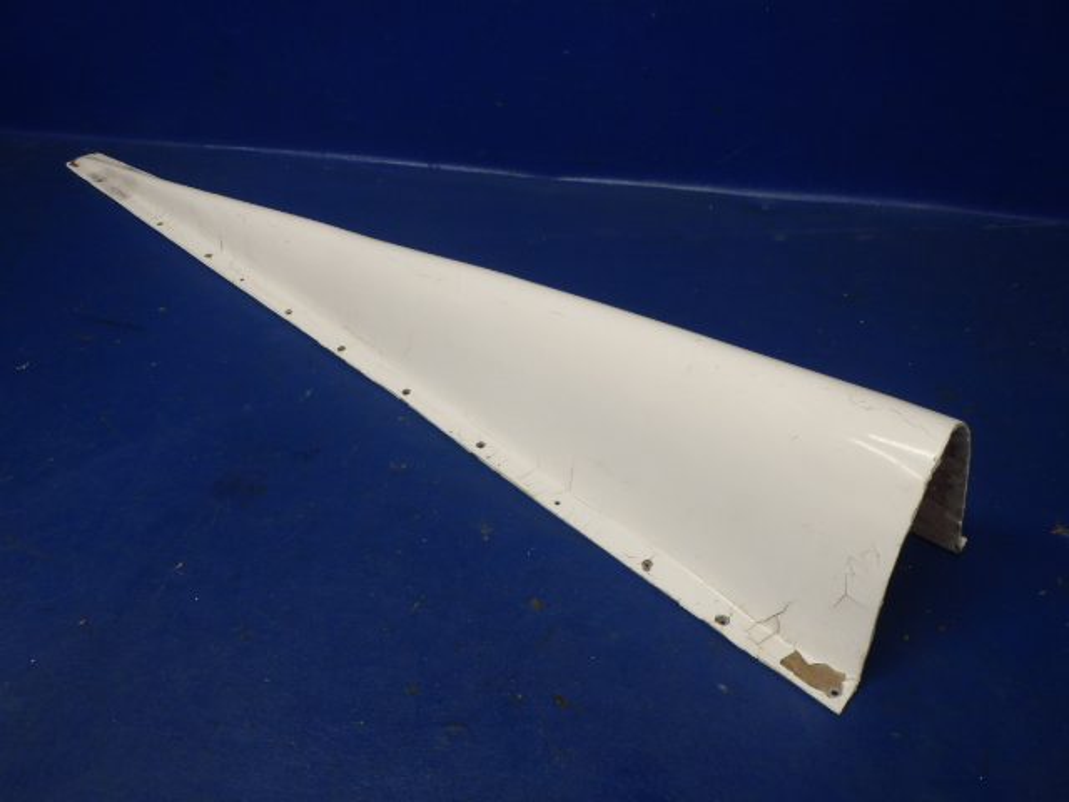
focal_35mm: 28
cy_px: 401
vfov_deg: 49.7
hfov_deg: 63.4
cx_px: 534
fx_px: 865
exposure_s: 1/30
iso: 200
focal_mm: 5
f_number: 3.9
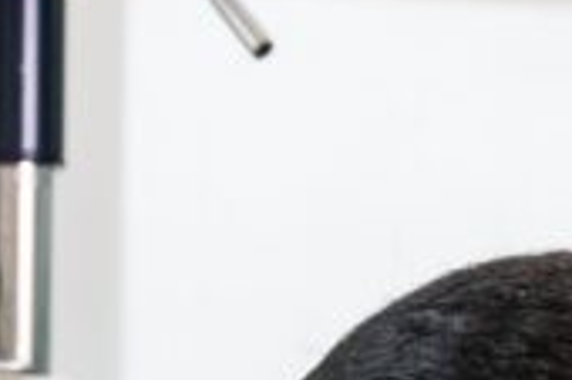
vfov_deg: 6.5
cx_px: 145
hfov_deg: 10.6
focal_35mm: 193
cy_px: 1101
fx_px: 3064
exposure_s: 1/250
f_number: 4
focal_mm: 32
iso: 640
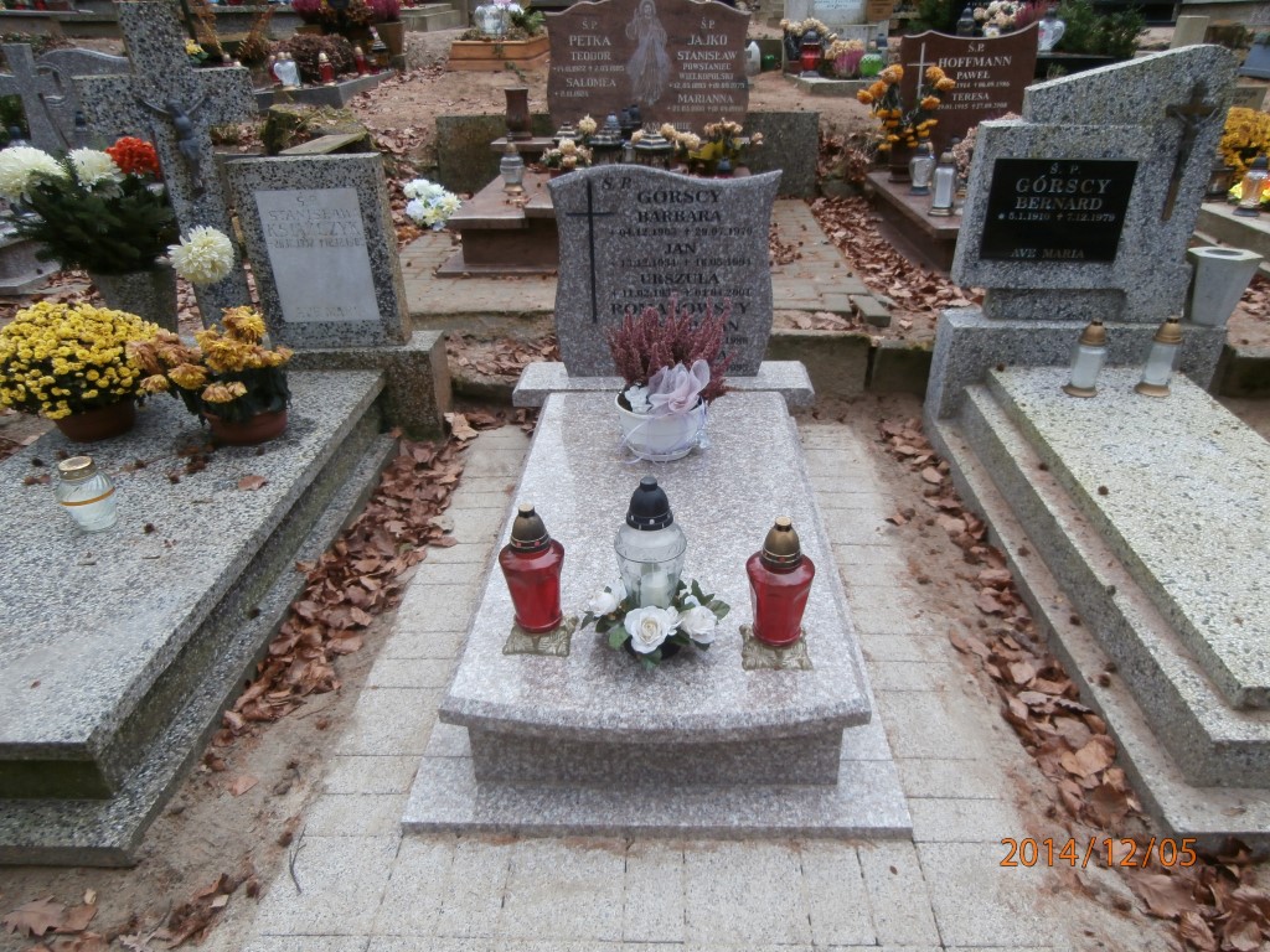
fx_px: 881
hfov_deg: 71.6
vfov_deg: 56.8
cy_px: 476
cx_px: 635
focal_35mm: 24
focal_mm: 4.2
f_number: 3
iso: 100
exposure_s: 1/30
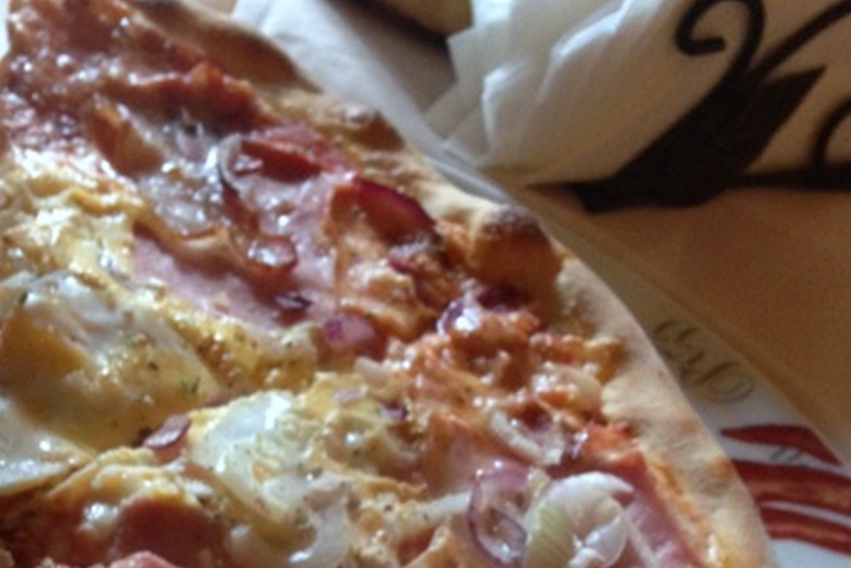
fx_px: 1513
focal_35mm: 64
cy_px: 702
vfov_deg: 19.8
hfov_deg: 31.3
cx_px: 315
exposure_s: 1/20
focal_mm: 4.12
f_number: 2.4
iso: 250
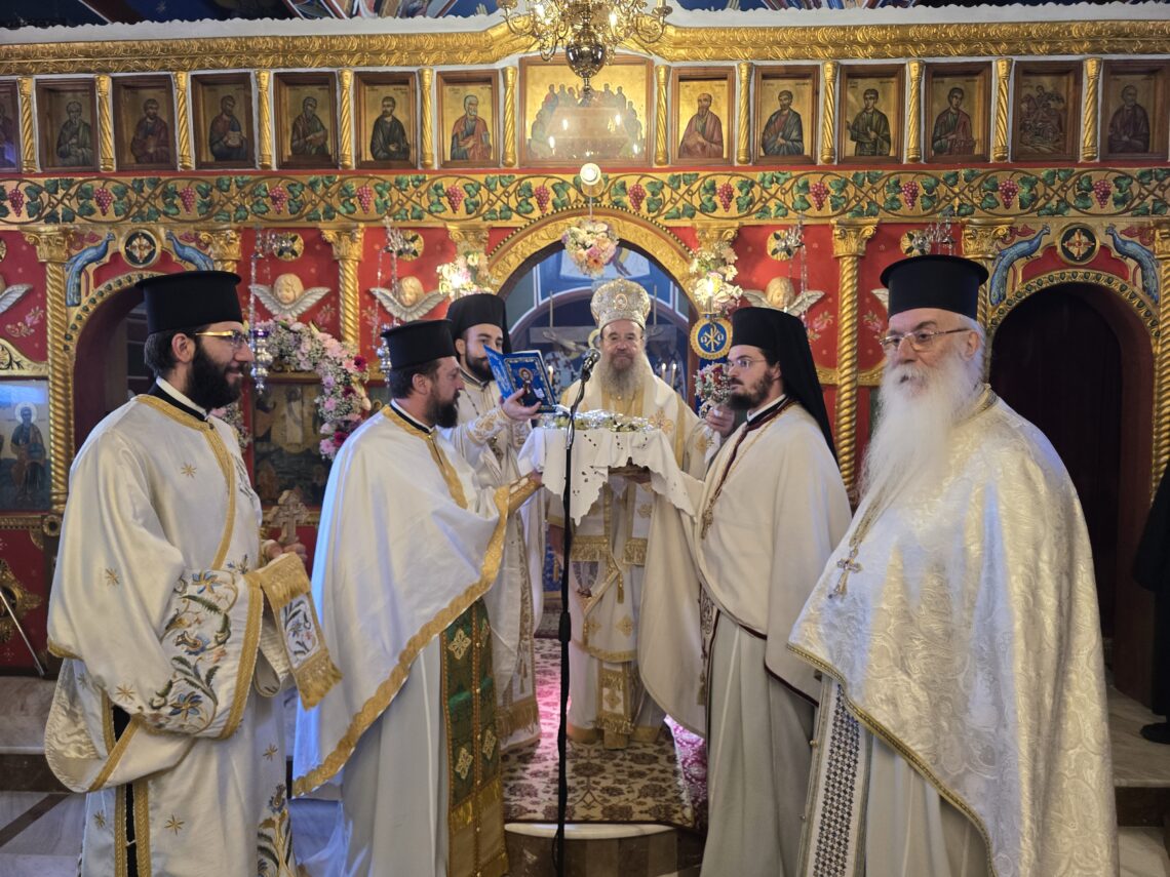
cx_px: 585
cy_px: 438
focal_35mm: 23
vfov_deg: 58.9
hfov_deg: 73.9
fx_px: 777
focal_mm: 6.3
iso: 320
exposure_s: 1/100
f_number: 1.7
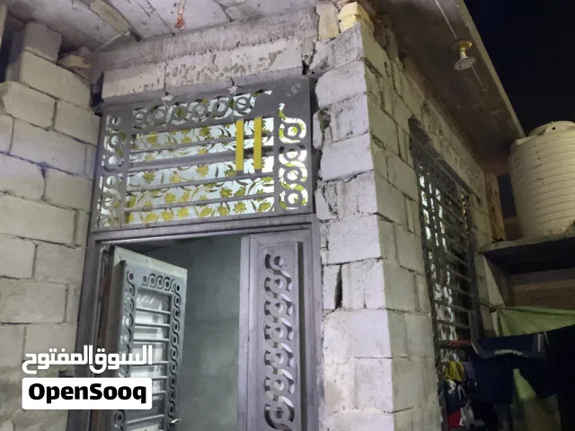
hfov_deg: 61.7
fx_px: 482
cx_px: 288
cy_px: 216
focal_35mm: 29
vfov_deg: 48.2
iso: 320
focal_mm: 3
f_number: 1.8
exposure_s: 1/25
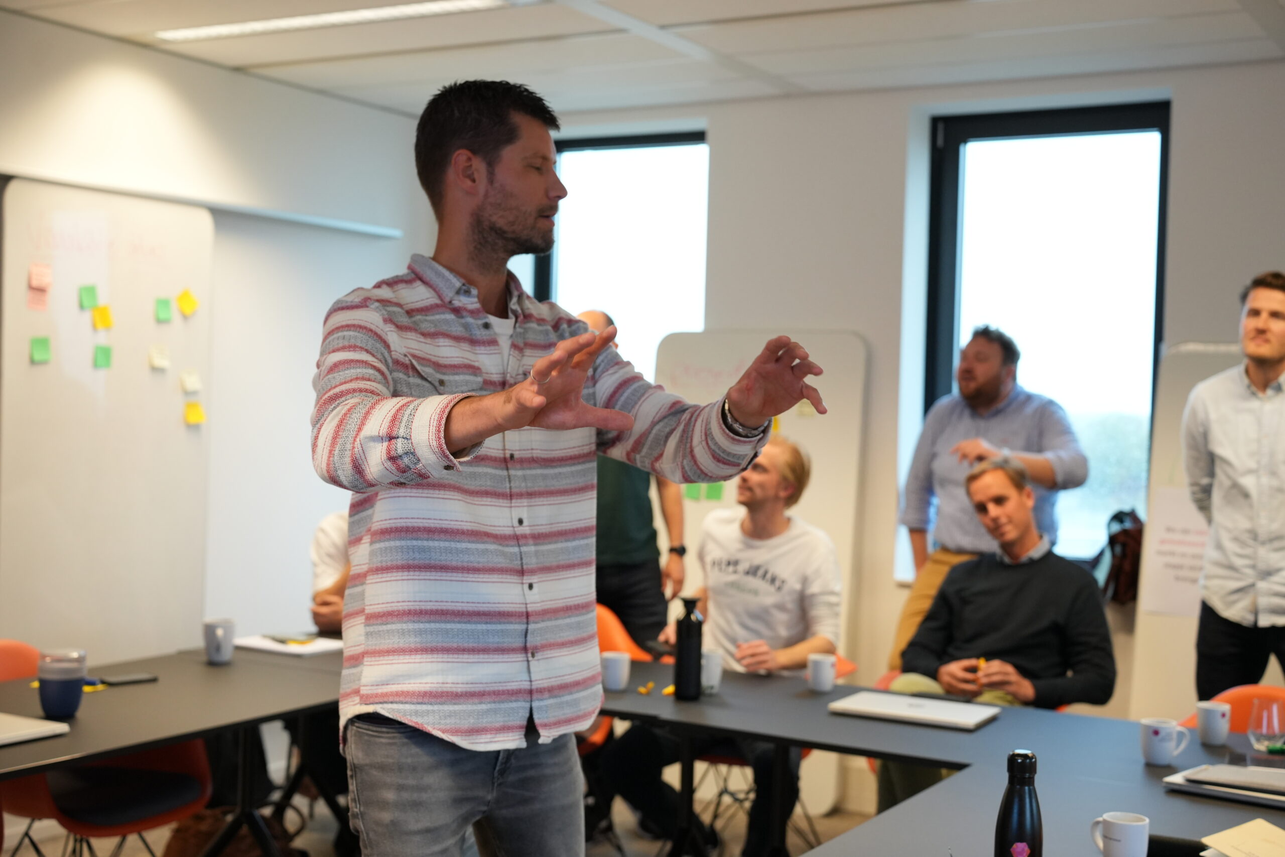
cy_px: 428
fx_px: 1606
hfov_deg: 43.6
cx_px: 642
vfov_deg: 29.9
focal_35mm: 45
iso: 2000
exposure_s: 1/200
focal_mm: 45
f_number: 3.5
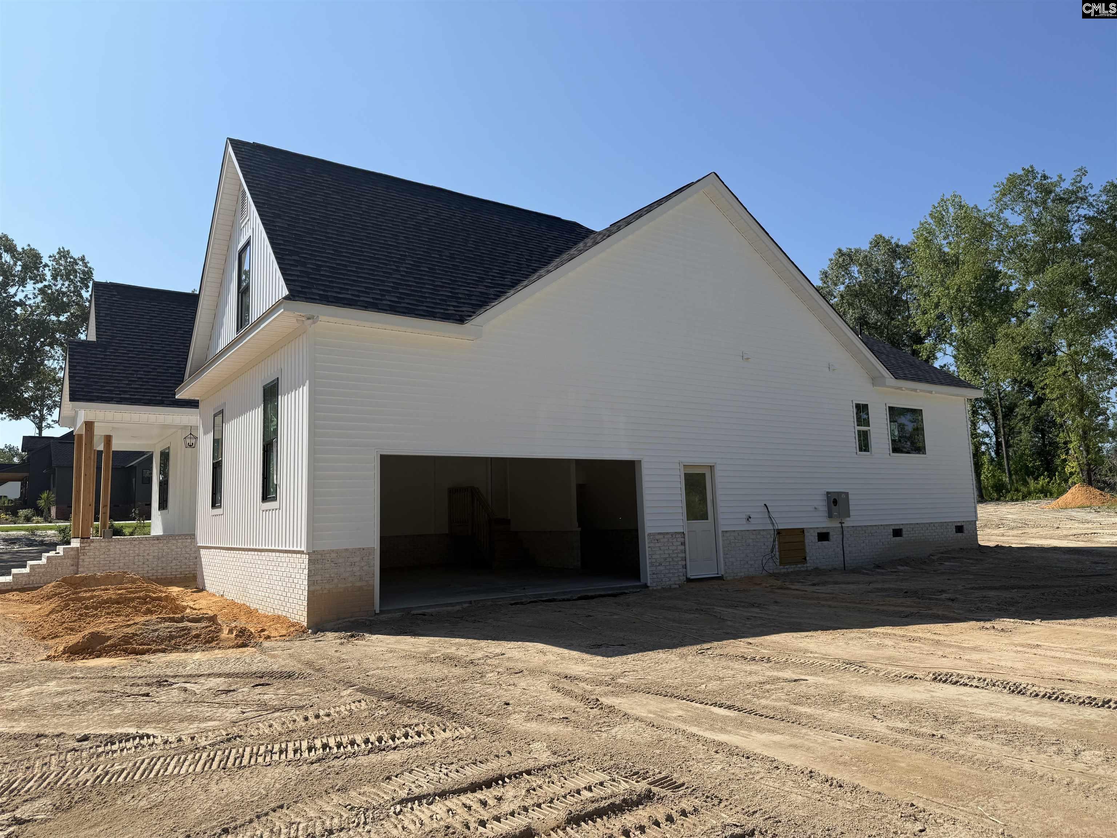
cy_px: 419
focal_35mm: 24
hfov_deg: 71.6
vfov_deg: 56.8
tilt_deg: +7.0
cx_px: 558
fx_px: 774
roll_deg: +1.7
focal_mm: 6.76
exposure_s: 1/5319
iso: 80
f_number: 1.78
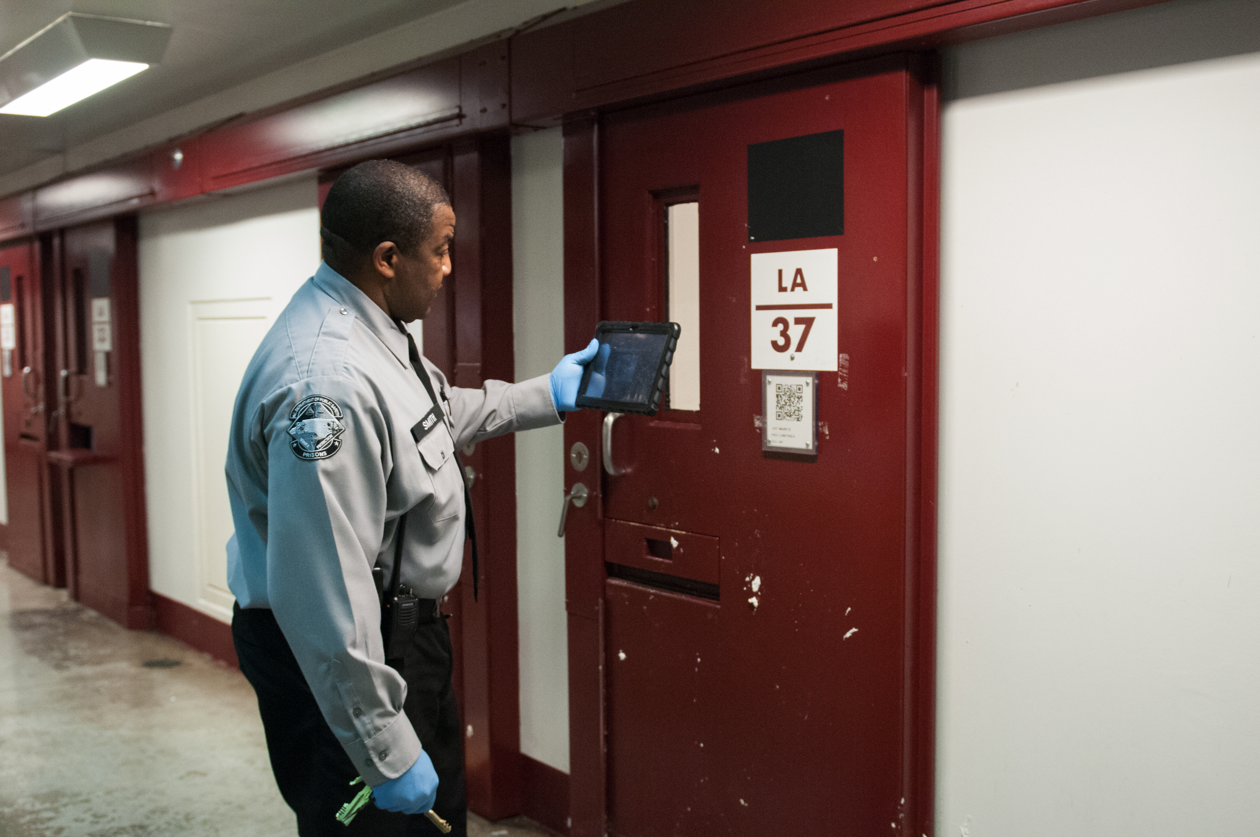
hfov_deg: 53.2
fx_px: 1258
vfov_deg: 36.8
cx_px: 630
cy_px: 418
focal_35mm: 36
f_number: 2.8
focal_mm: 24
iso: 3200
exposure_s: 1/160
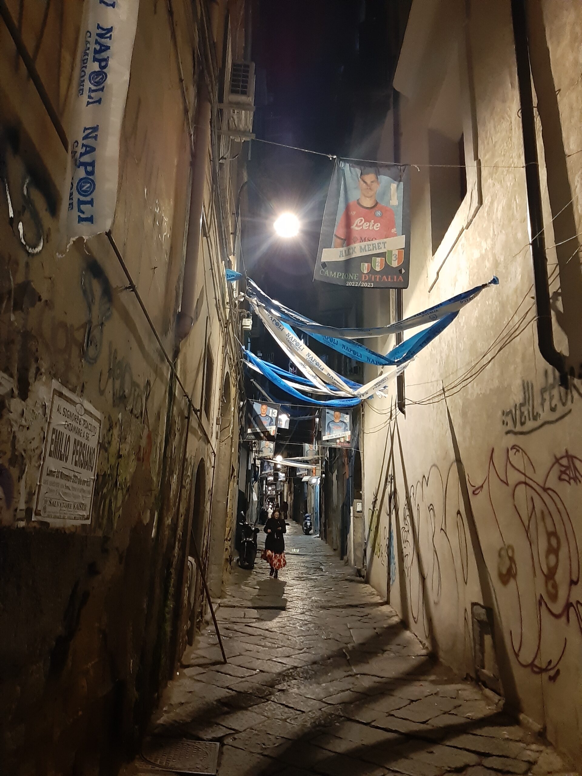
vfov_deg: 65.3
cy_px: 388
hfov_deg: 51.4
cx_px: 291
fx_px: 605
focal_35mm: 27
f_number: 1.7
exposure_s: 1/25
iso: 400
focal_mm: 3.93
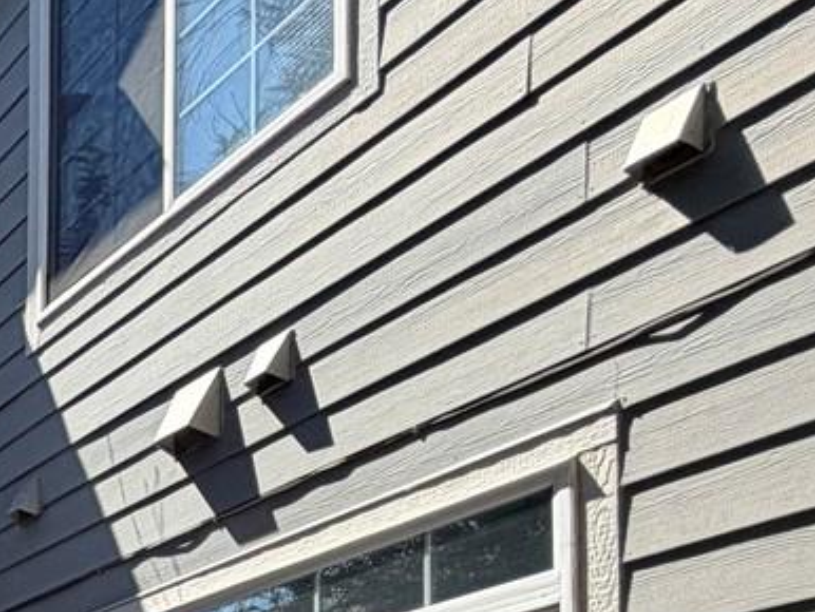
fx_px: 1366
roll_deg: -1.6
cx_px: -598
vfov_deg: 21.2
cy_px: 922
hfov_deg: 22.3
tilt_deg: +4.0
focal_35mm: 58
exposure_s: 1/502
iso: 40
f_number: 2.2
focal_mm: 2.22
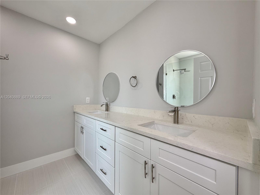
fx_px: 105
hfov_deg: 102.1
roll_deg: -1.5
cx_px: 130
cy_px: 98
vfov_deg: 85.6
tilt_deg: +0.1
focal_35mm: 14
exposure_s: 1/187
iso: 50
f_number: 2.2
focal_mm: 2.22
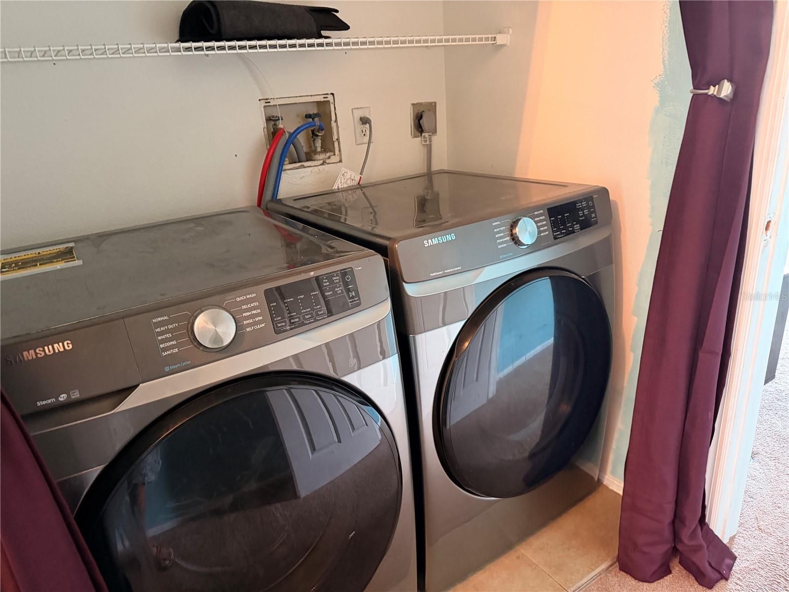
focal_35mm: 24
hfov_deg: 71.6
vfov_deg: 56.8
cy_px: 296
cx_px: 394
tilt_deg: -21.2
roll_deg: +5.3
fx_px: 547
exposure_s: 1/30
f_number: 1.78
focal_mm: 6.76
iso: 800
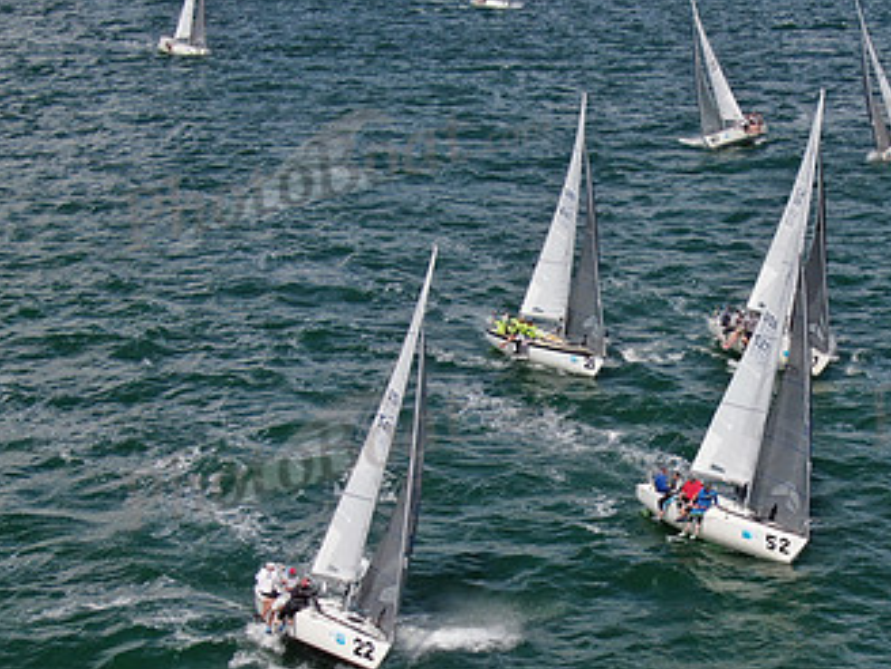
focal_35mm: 85
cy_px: 570
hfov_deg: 22.7
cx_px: 712
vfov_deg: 17.2
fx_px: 2188
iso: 100
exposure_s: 1/1250
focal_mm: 8.6
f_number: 3.8
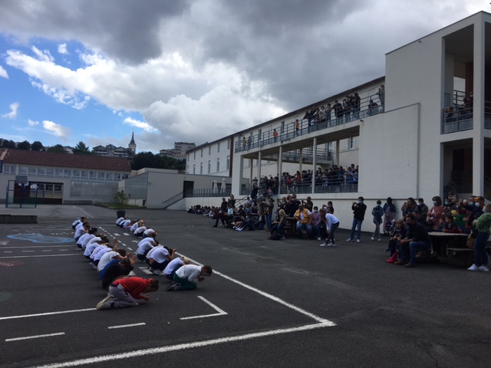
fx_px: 411
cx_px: 246
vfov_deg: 48.2
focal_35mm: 29
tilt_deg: +3.8
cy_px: 184
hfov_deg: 61.7
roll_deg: -3.5
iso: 25
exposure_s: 1/1508
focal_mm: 4.15
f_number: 2.2
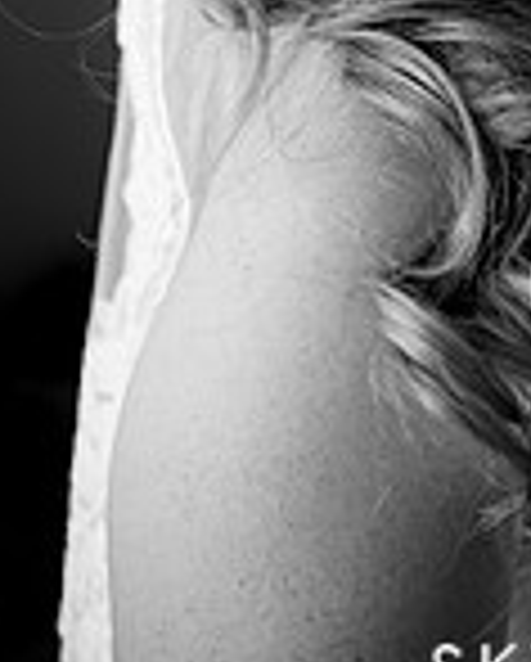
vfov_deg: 13.4
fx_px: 2705
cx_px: 536
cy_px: -230
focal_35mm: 138
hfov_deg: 11.1
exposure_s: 1/125
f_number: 2.8
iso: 400
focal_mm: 48
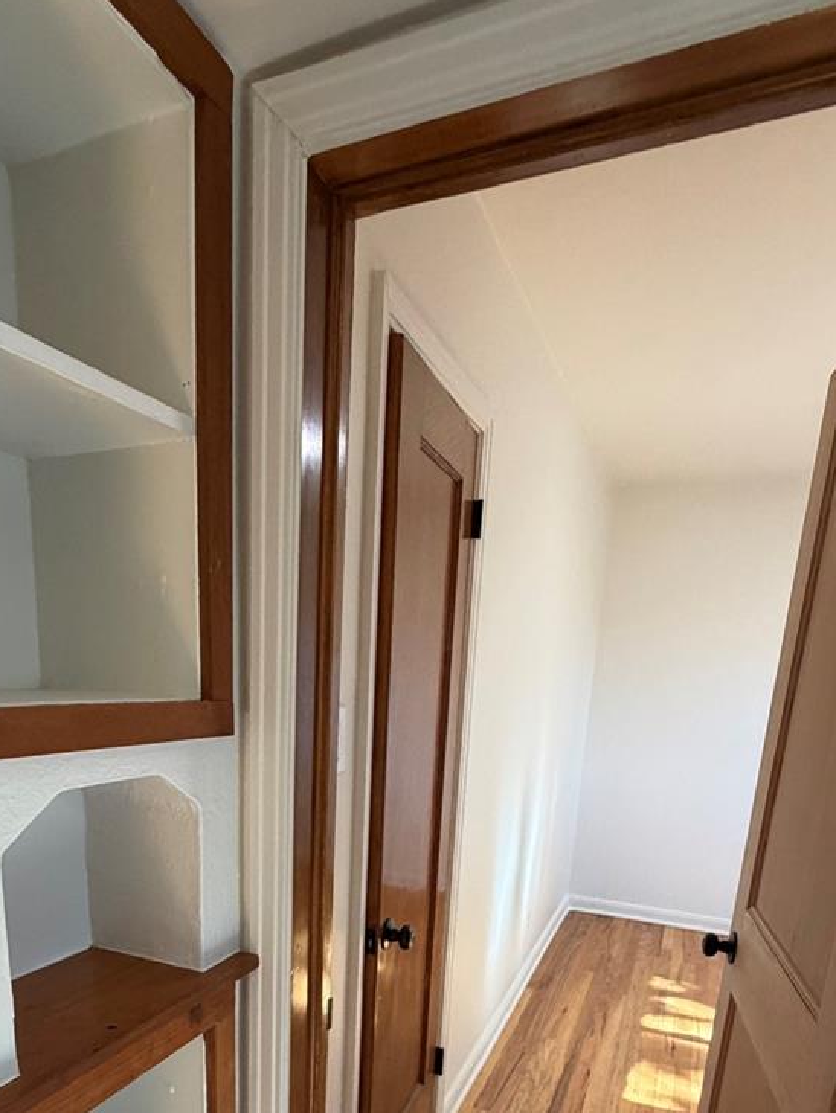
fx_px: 740
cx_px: 352
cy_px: 857
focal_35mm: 23
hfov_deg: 58.6
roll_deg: -3.1
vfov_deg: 68.3
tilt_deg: -14.8
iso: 320
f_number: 2.2
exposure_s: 1/120
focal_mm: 2.22
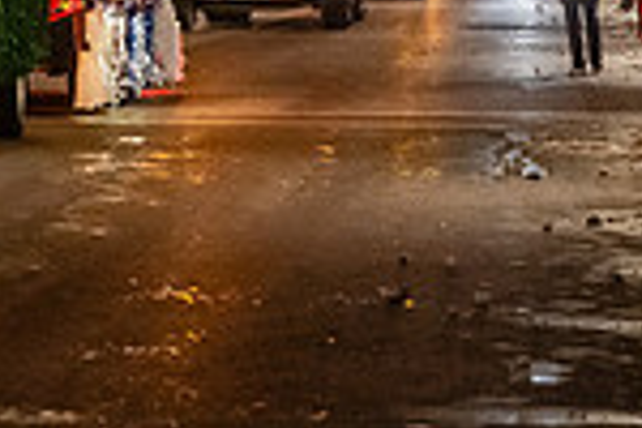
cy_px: -302
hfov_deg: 7.6
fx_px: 4832
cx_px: -64
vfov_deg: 5.0
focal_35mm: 271
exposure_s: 1/200
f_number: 3.2
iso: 6400
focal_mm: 70
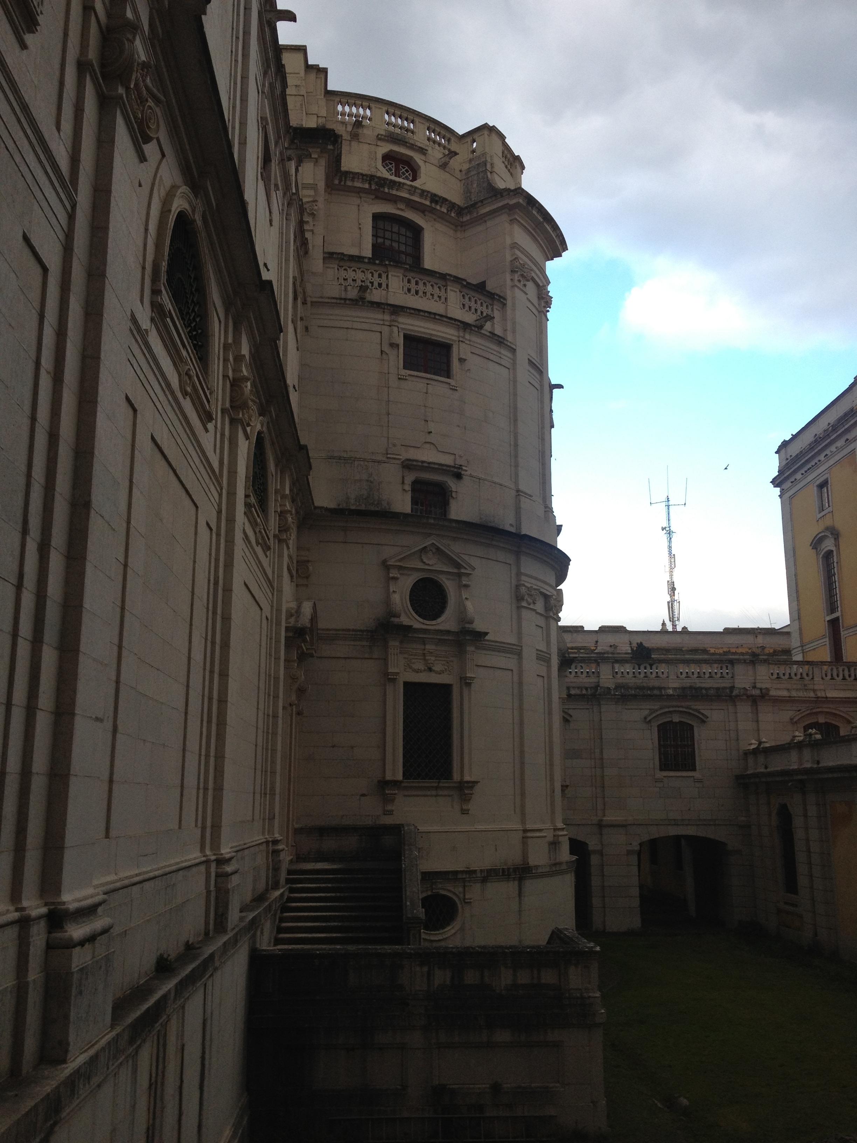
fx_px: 1155
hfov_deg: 40.7
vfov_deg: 52.6
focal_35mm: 35
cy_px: 572
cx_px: 428
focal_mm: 4.28
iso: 64
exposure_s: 1/277
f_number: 2.4
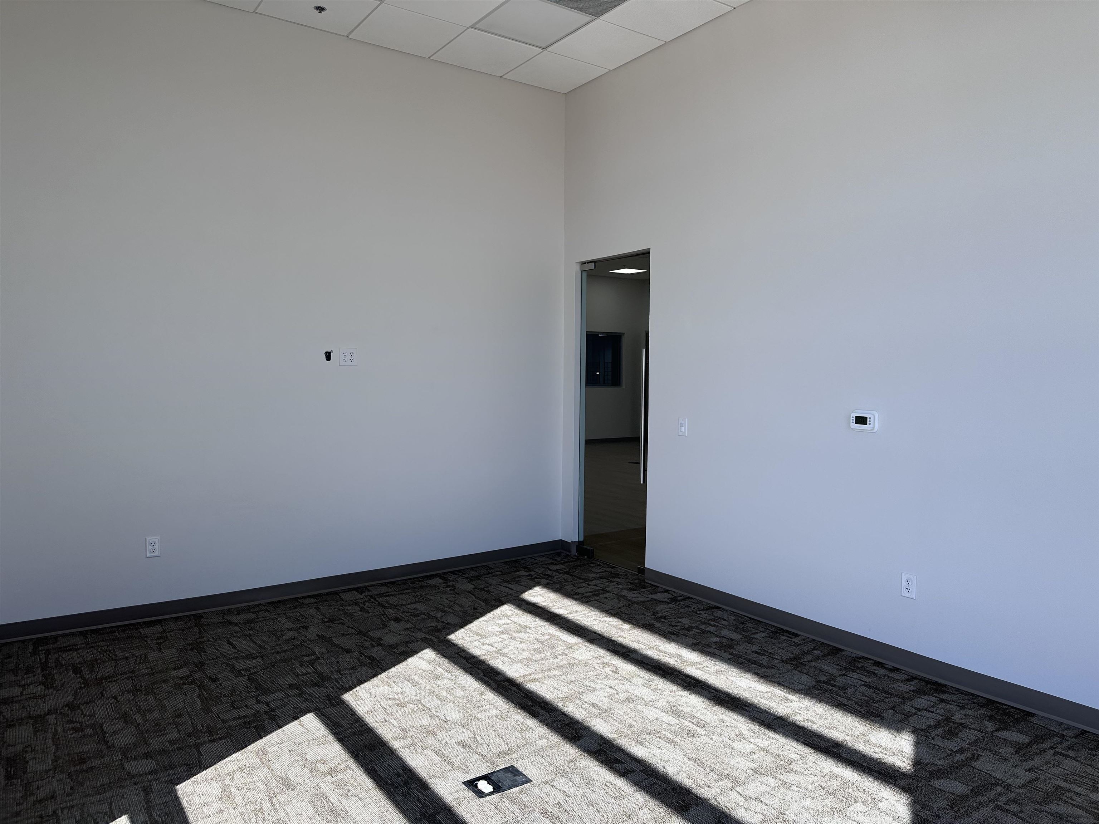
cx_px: 550
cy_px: 412
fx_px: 762
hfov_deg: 71.6
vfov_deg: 56.8
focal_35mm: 24
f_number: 1.78
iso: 80
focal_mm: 6.86
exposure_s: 1/803
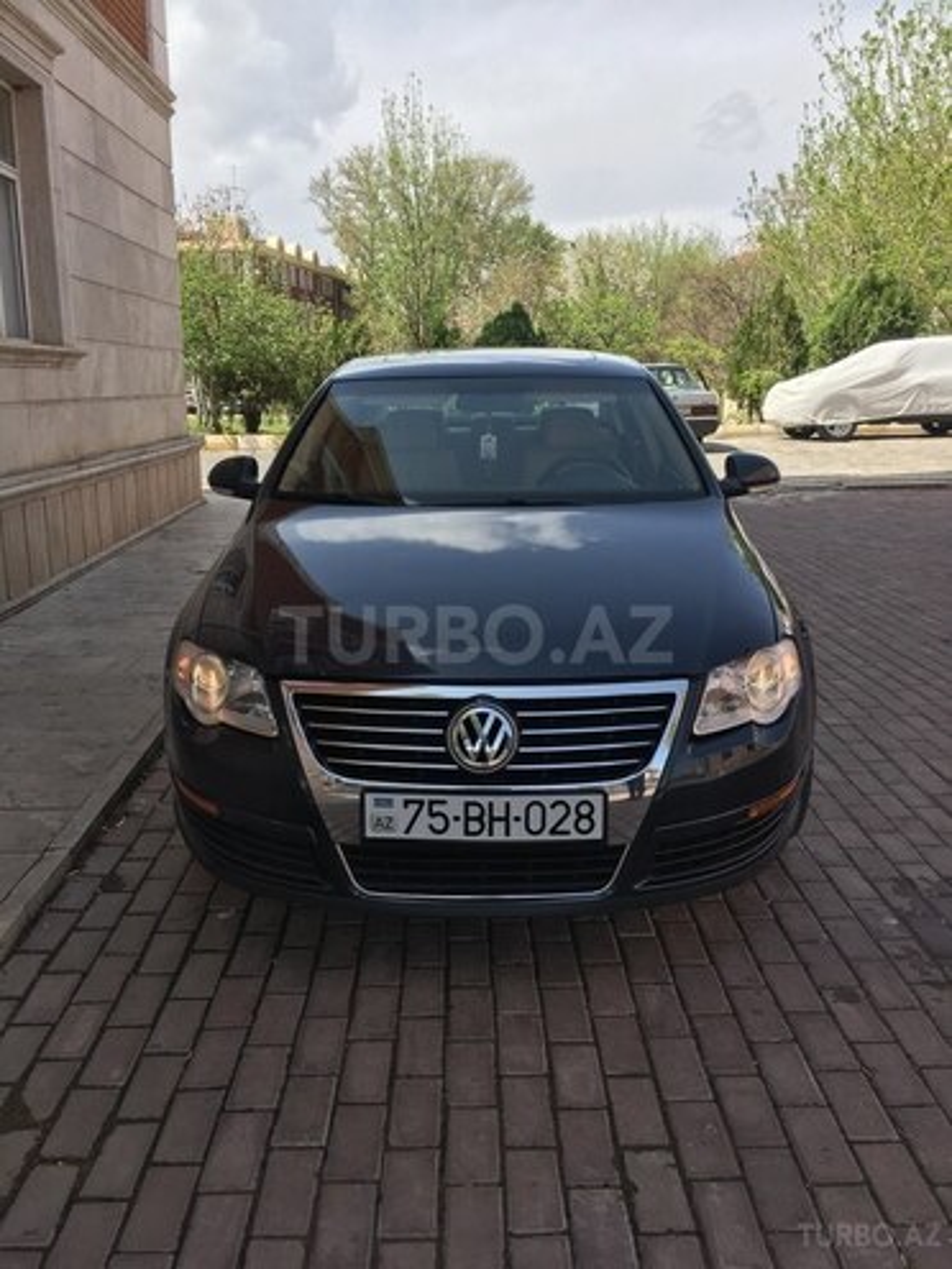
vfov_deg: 61.7
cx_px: 476
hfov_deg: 48.2
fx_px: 1063
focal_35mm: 29
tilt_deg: -12.4
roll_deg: -0.6
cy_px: 634
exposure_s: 1/974
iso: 25
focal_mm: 4.15
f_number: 2.2
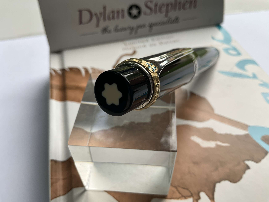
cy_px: 101
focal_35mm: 29
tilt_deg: -47.9
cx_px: 134
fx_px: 225
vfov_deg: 48.2
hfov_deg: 61.7
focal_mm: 3
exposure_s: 1/140
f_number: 1.8
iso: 20
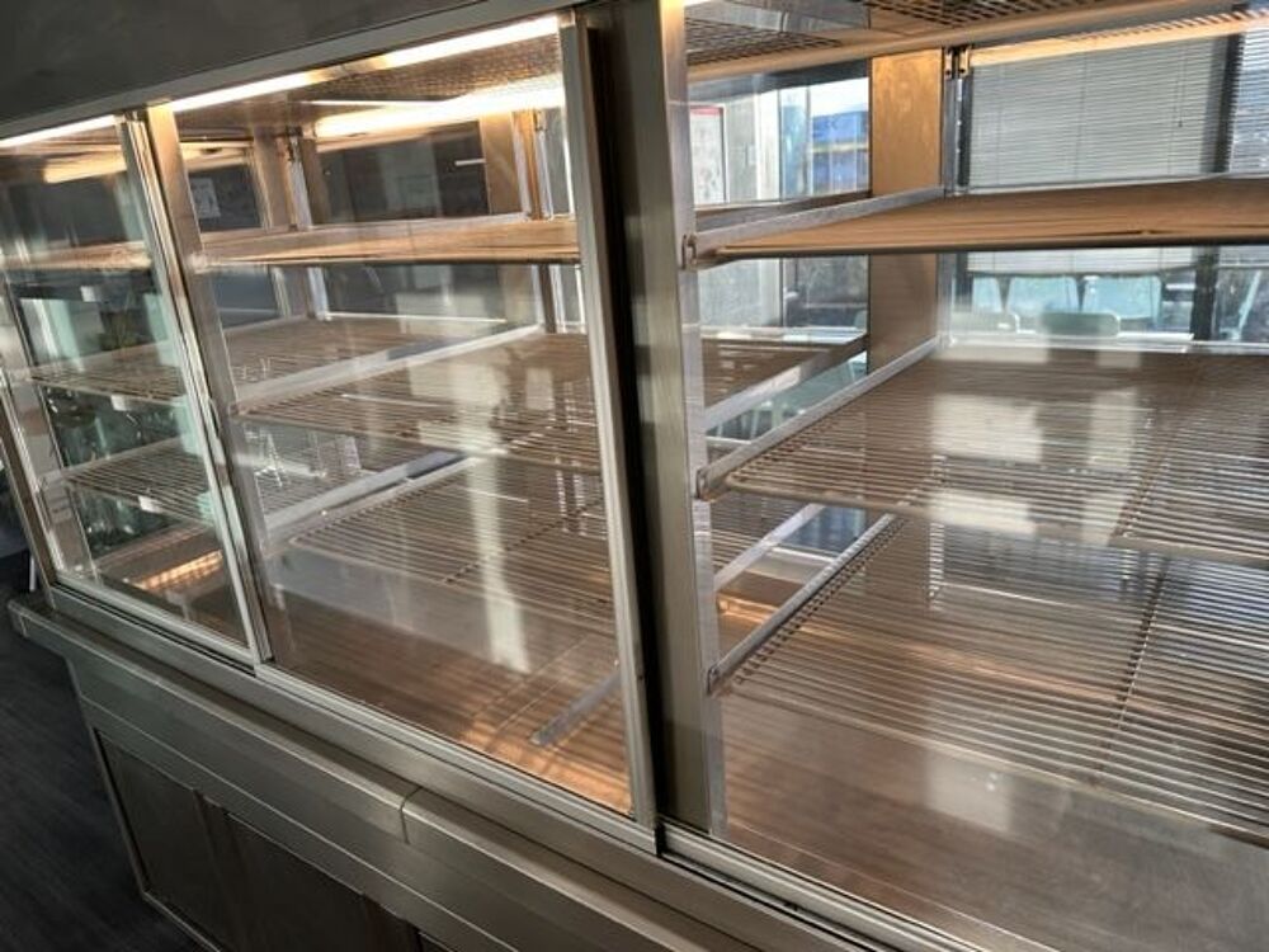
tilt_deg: -19.0
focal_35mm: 24
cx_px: 634
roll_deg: +5.1
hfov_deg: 71.6
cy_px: 476
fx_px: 880
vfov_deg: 56.8
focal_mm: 6.86
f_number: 1.78
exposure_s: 1/100
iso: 64
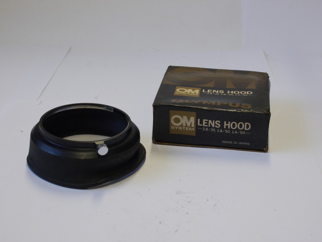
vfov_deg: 24.4
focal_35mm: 60
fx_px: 558
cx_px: 161
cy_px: 121
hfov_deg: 32.2
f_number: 11
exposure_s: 1/20
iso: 400
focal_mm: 30
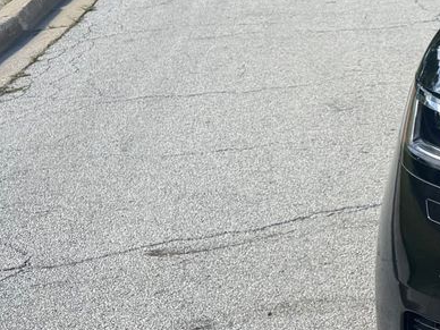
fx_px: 1258
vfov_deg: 14.8
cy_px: 60
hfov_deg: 16.0
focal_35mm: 99
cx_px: 852
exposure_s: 1/1193
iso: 80
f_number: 1.78
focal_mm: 6.76
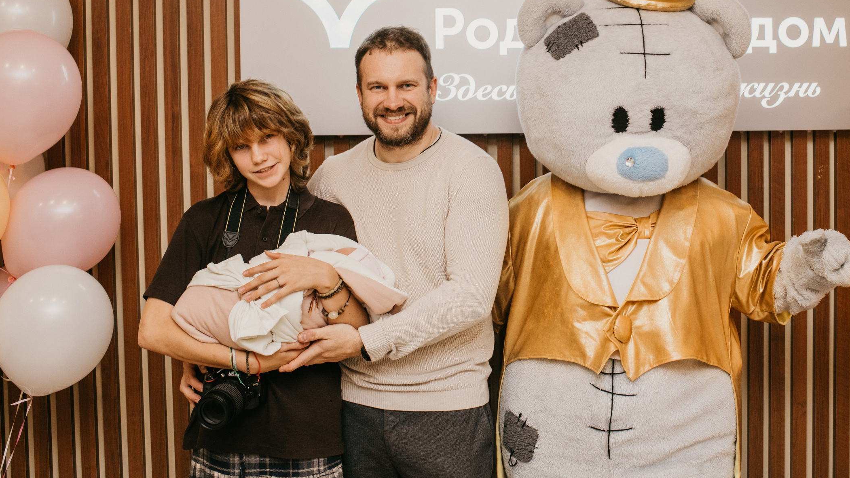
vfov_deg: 25.2
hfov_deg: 43.4
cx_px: 531
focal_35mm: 47
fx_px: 1059
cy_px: 144
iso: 400
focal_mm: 35
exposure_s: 1/160
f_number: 4
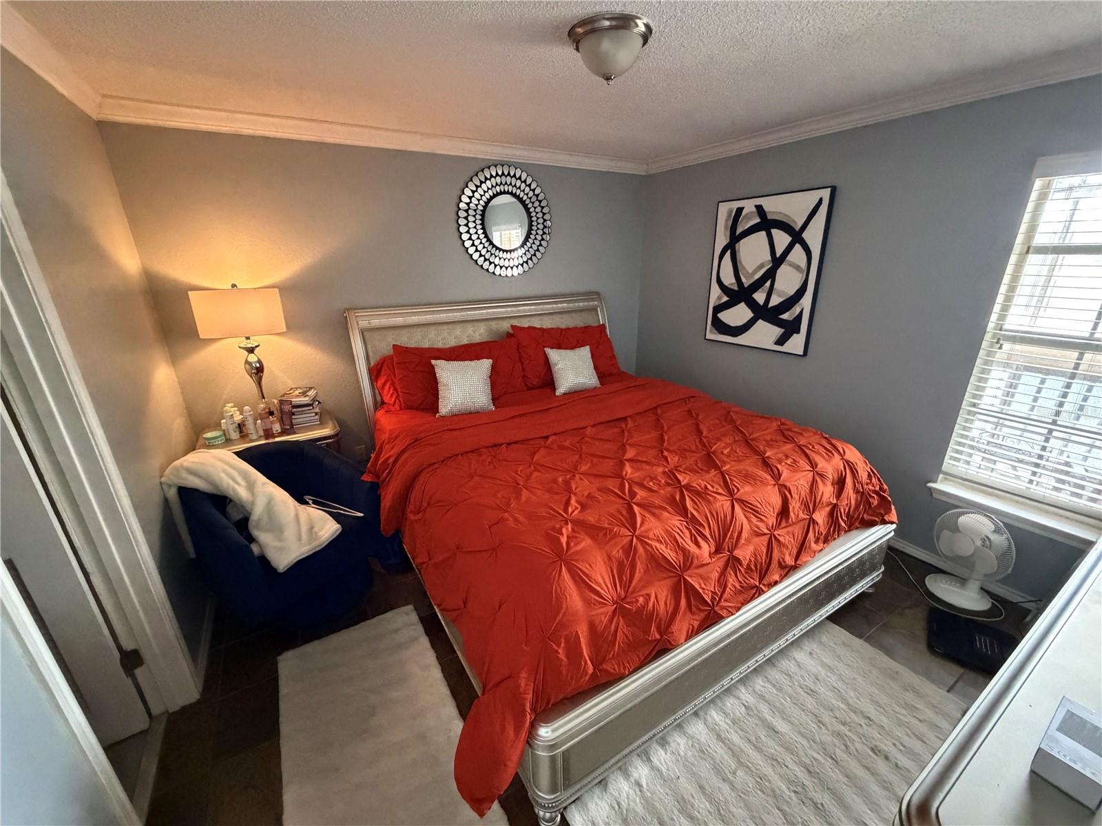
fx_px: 446
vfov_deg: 85.7
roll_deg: +1.0
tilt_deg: -20.0
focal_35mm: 14
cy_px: 413
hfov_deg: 102.1
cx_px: 551
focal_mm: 2.22
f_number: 2.2
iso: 1250
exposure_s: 1/60
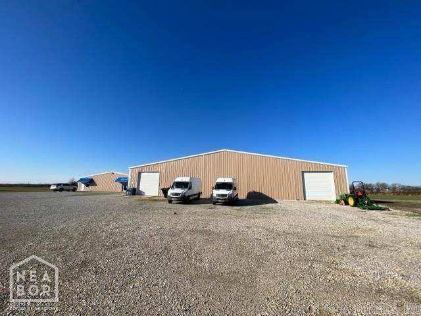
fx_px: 158
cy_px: 158
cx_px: 210
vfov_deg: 89.9
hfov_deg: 106.2
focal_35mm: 13
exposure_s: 1/2538
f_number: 1.8
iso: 32
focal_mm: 1.57
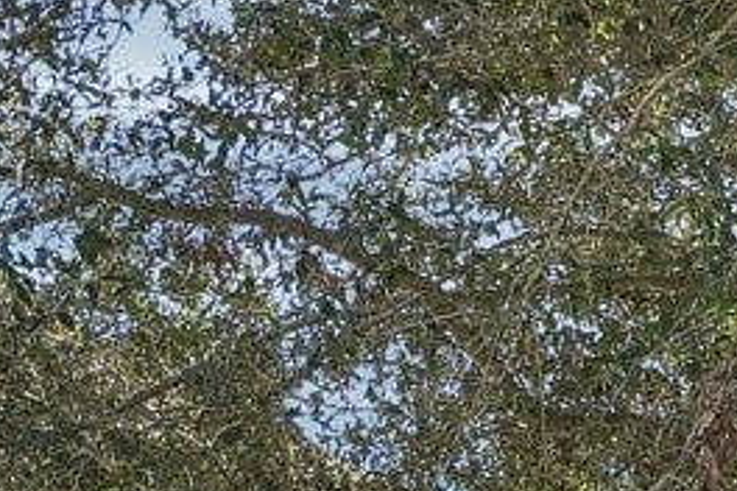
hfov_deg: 7.0
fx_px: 5568
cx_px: 2030
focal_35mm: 272
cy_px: 891
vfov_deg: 5.0
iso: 400
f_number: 8
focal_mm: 35
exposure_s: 1/250
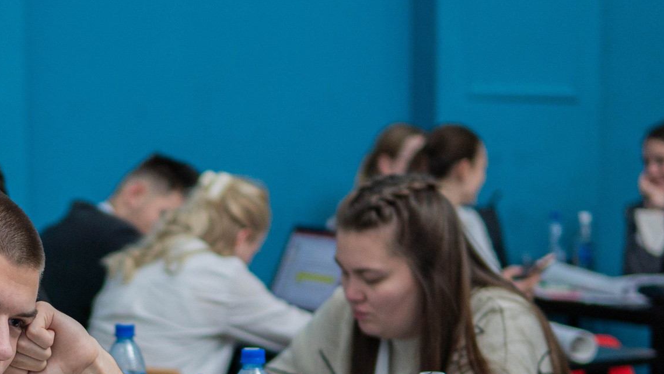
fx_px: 1867
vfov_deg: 11.3
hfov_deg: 19.7
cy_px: 401
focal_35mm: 106
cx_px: 25
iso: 200
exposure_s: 1/80
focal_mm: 30
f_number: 1.4
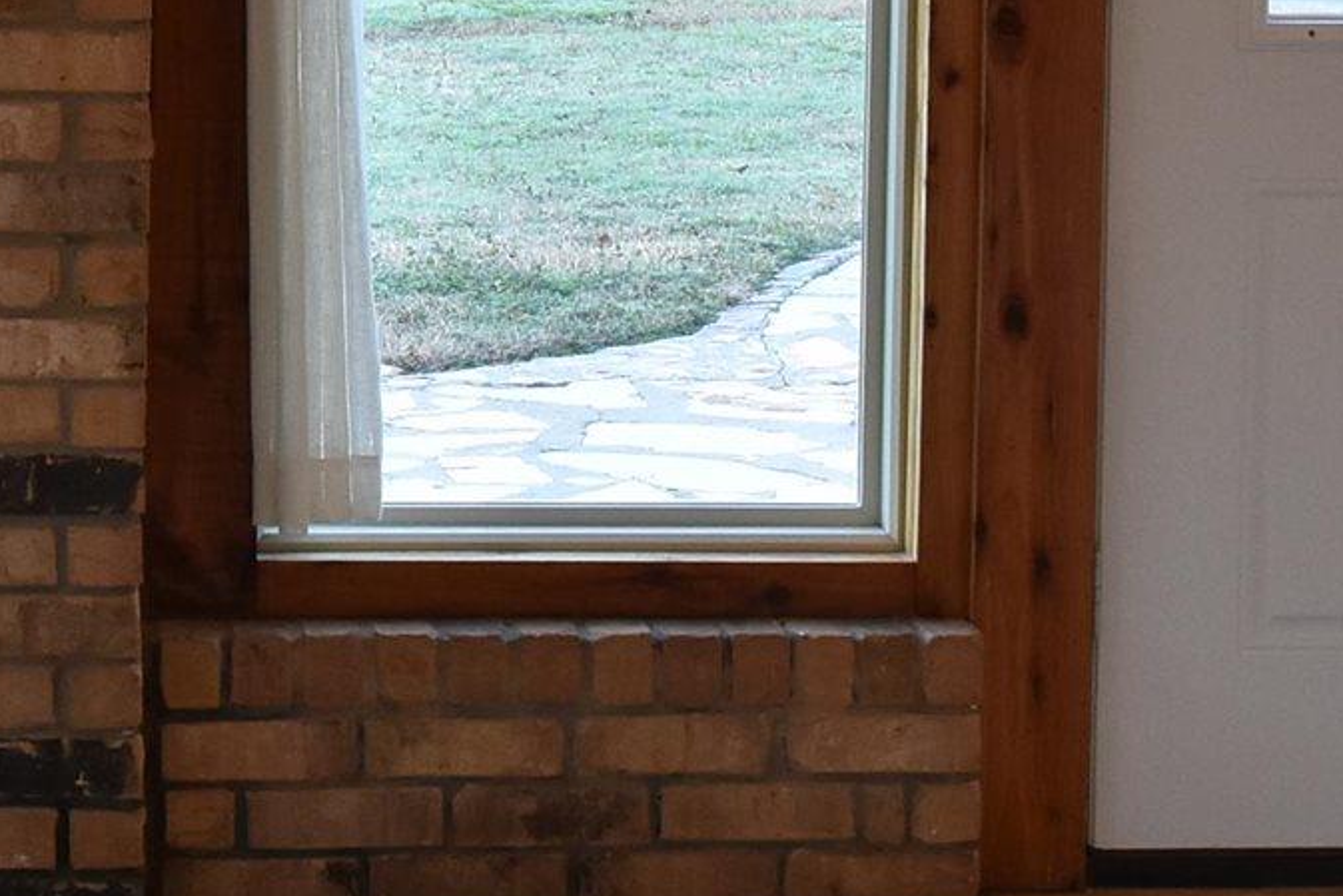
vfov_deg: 9.9
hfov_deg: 14.8
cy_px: -71
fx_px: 5112
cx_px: 106
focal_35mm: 137
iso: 500
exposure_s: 1/20
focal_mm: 20
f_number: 8
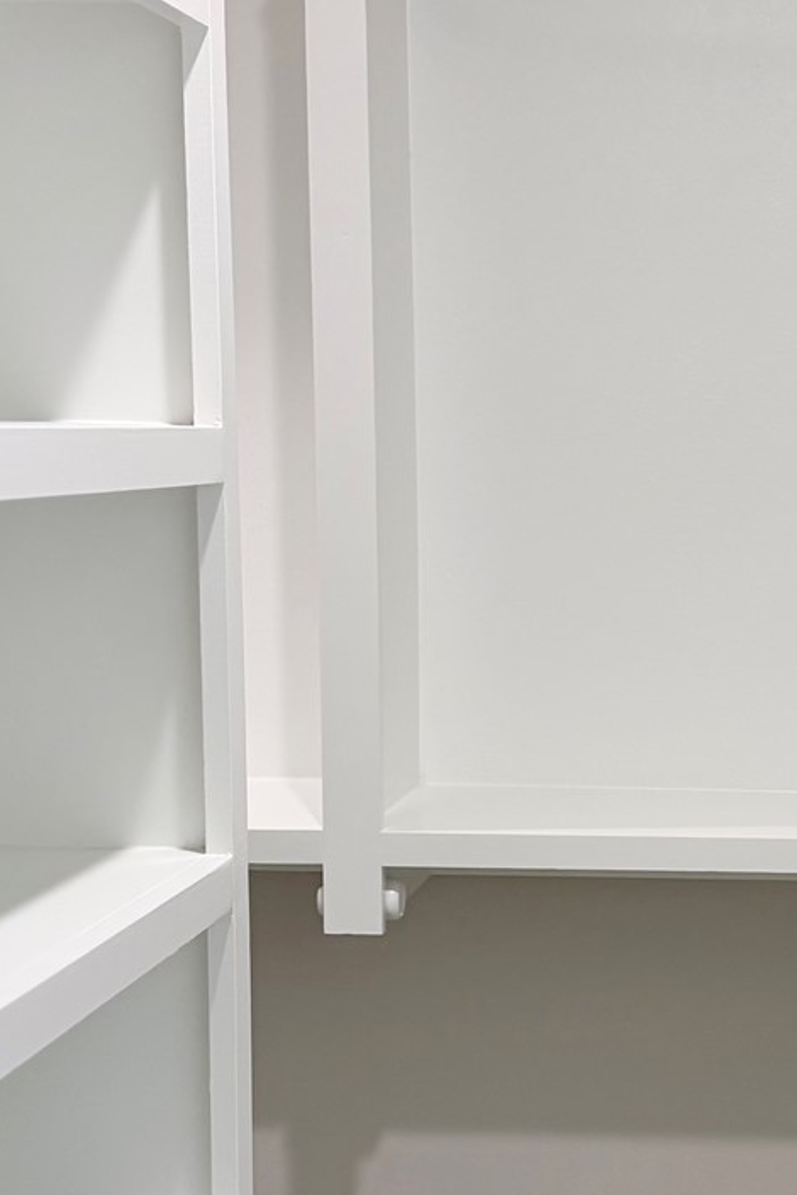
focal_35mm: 68
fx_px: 2258
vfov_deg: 29.5
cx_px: 851
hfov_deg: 19.3
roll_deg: -0.7
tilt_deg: -8.0
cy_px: 758
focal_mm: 6.76
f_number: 1.78
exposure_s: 1/120
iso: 160
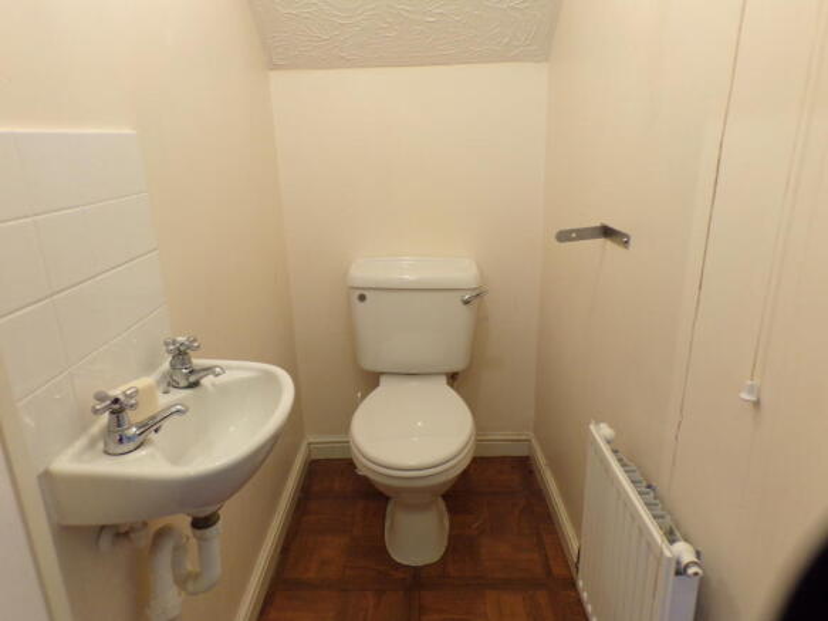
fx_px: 574
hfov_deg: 71.6
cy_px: 310
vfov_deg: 56.8
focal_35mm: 24
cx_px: 414
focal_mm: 4.3
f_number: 3
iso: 182
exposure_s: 1/34
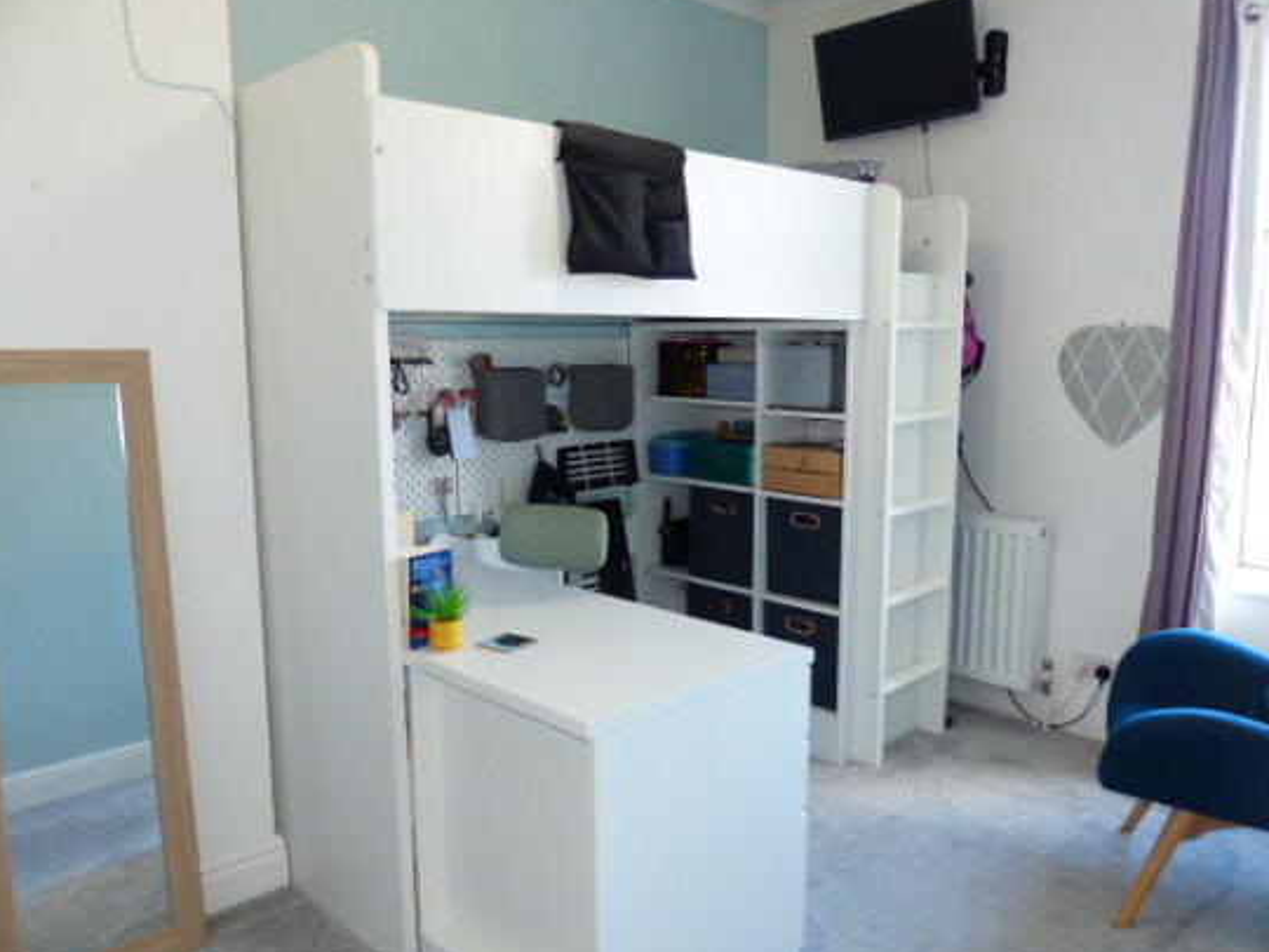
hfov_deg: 65.3
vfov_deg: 51.3
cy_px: 502
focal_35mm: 27
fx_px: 990
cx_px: 640
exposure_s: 1/60
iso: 400
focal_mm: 4.5
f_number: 2.8
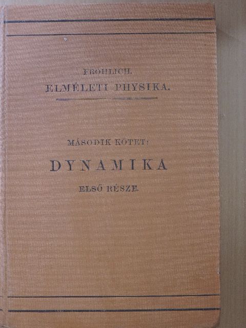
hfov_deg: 26.6
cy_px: 164
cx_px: 123
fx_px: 521
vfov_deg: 34.9
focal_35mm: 55
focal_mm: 9.8
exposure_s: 1/40
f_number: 3.7
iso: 400
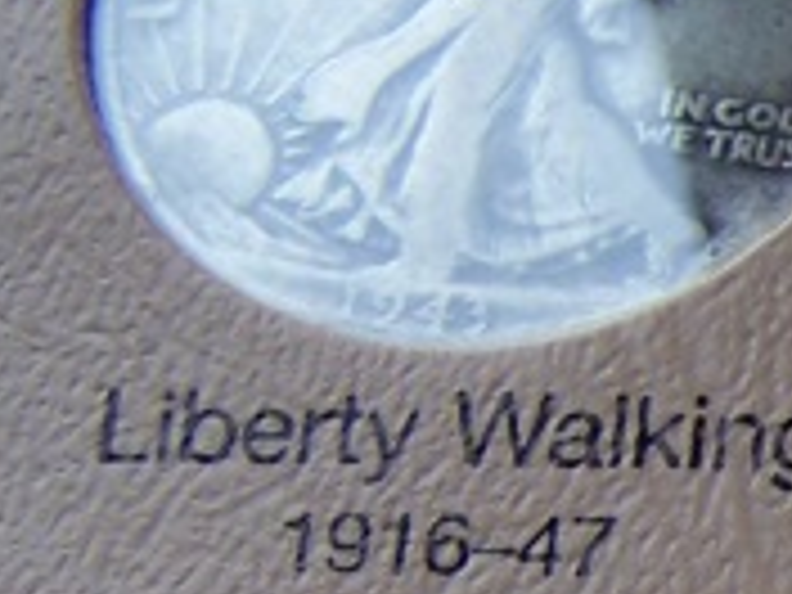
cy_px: 909
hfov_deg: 8.6
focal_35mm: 207
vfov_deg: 7.1
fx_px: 4736
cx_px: 1962
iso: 80
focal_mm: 6.3
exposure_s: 1/60
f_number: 2.8
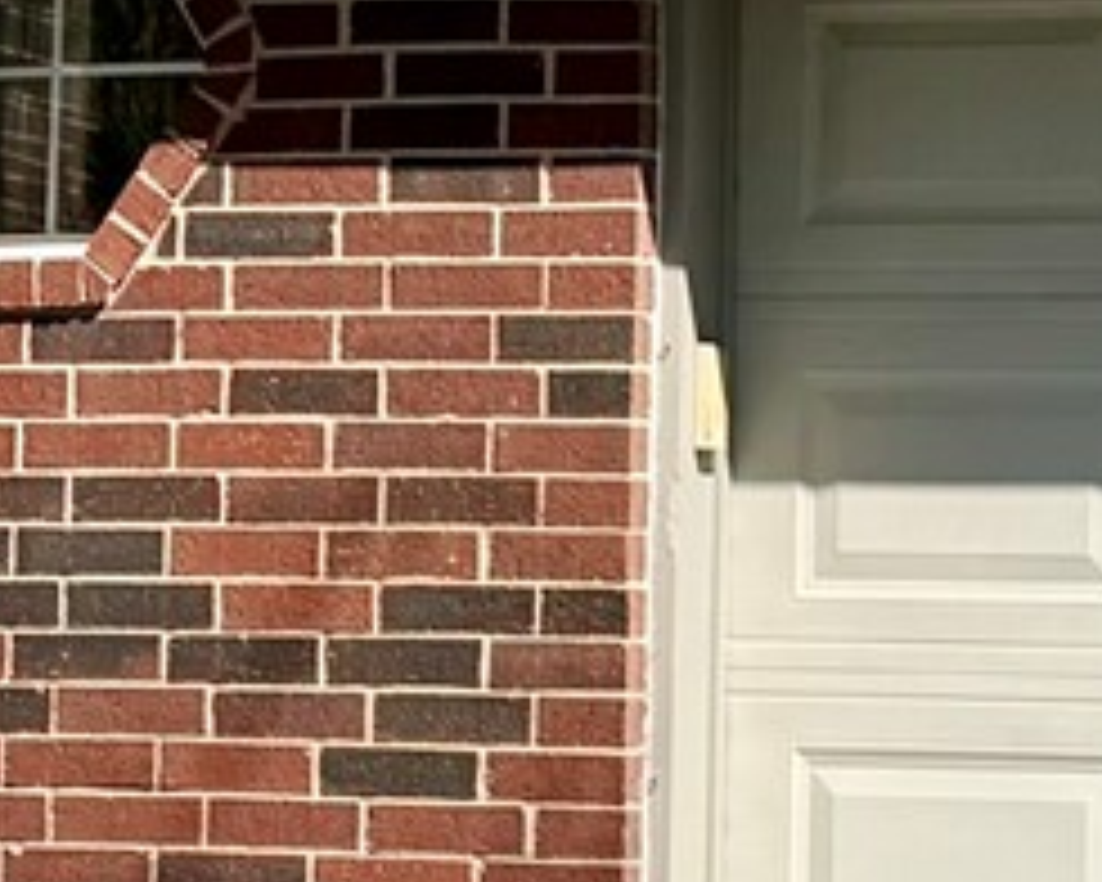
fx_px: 6393
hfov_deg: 9.8
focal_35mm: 196
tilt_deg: +12.0
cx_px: 661
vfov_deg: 7.7
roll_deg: +0.2
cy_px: -583
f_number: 1.78
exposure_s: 1/3425
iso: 80
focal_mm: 6.76
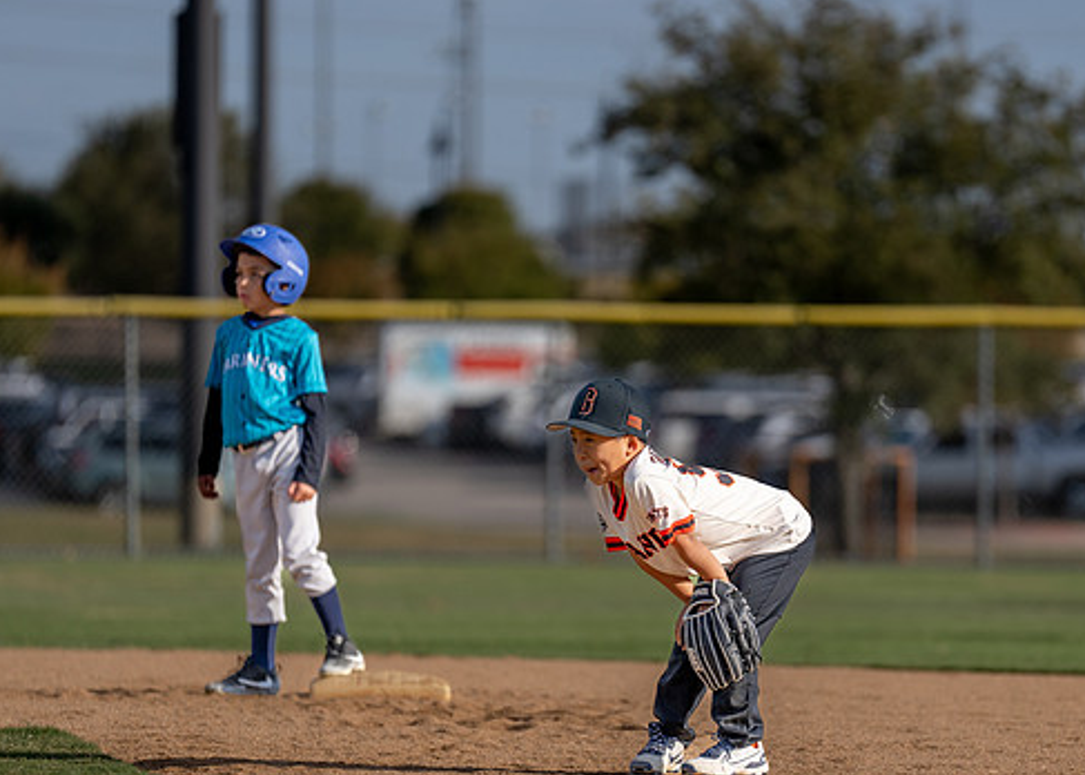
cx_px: 675
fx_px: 9585
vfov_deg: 4.6
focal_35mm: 311
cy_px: 539
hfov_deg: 6.5
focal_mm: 200
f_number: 2.8
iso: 100
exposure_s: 1/2500
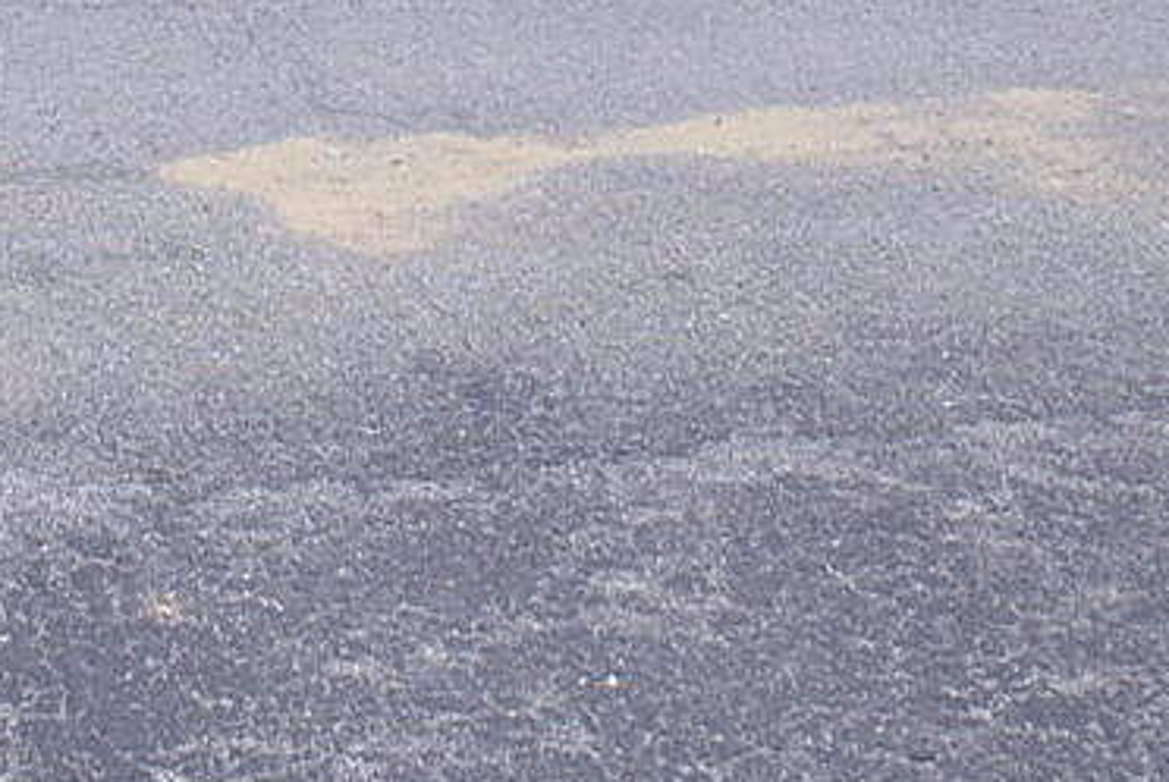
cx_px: -192
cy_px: -763
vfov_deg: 14.6
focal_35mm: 78
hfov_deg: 23.9
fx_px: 2536
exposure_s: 1/125
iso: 400
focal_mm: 10
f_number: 14
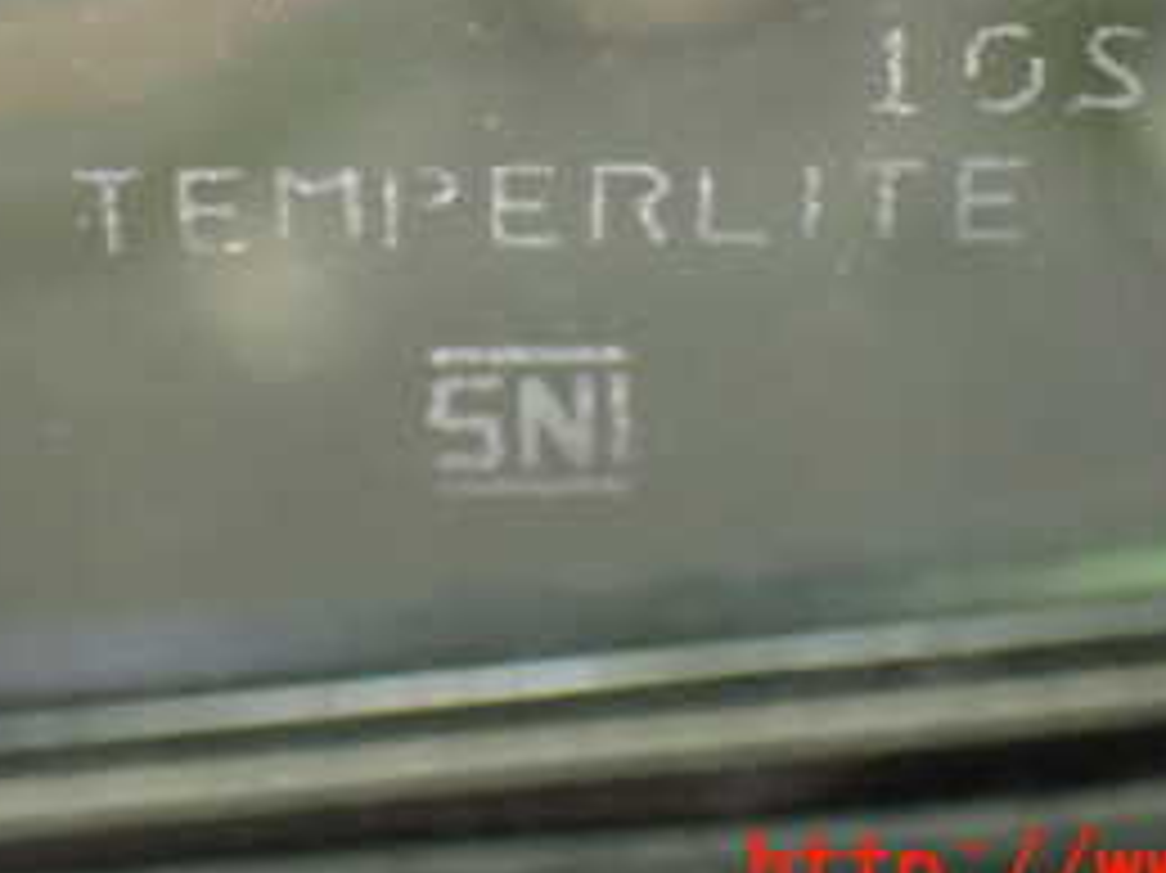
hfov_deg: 20.6
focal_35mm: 95
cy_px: -81
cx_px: 414
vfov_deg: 15.2
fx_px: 3198
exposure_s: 1/40
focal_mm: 7.31
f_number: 2.8
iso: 1000
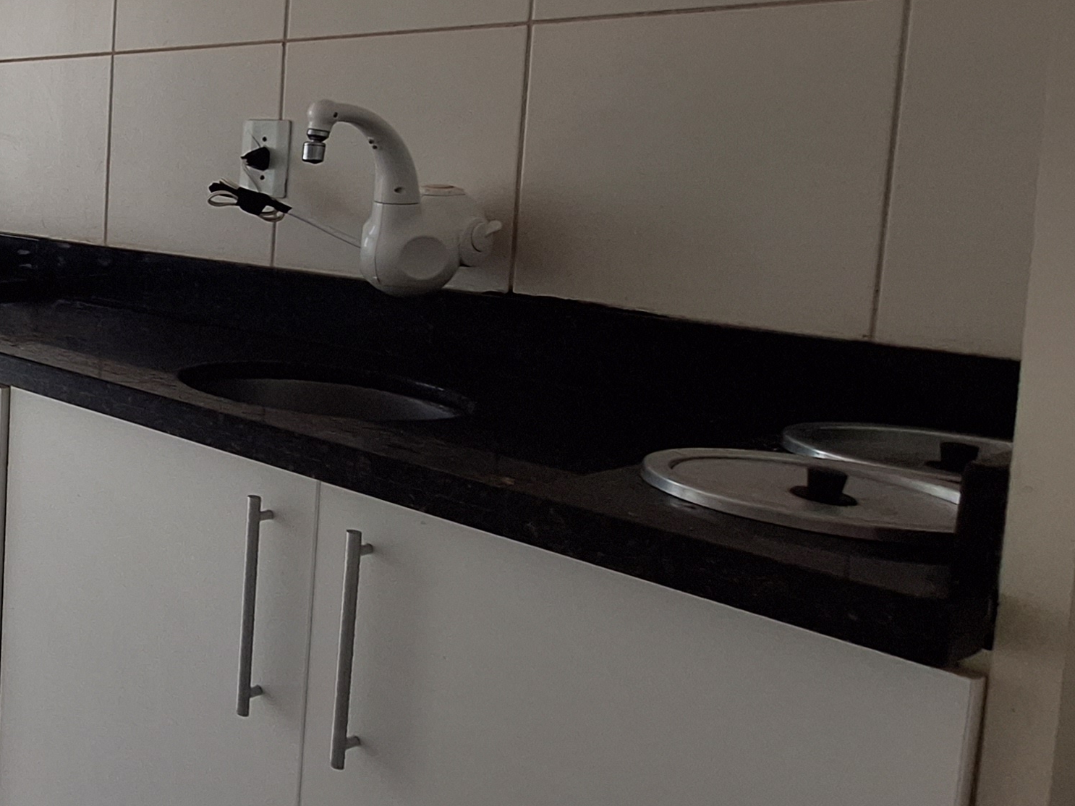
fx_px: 1087
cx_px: -360
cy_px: 248
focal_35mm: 35
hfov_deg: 34.5
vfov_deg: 40.0
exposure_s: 1/60
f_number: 2.2
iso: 80
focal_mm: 1.74
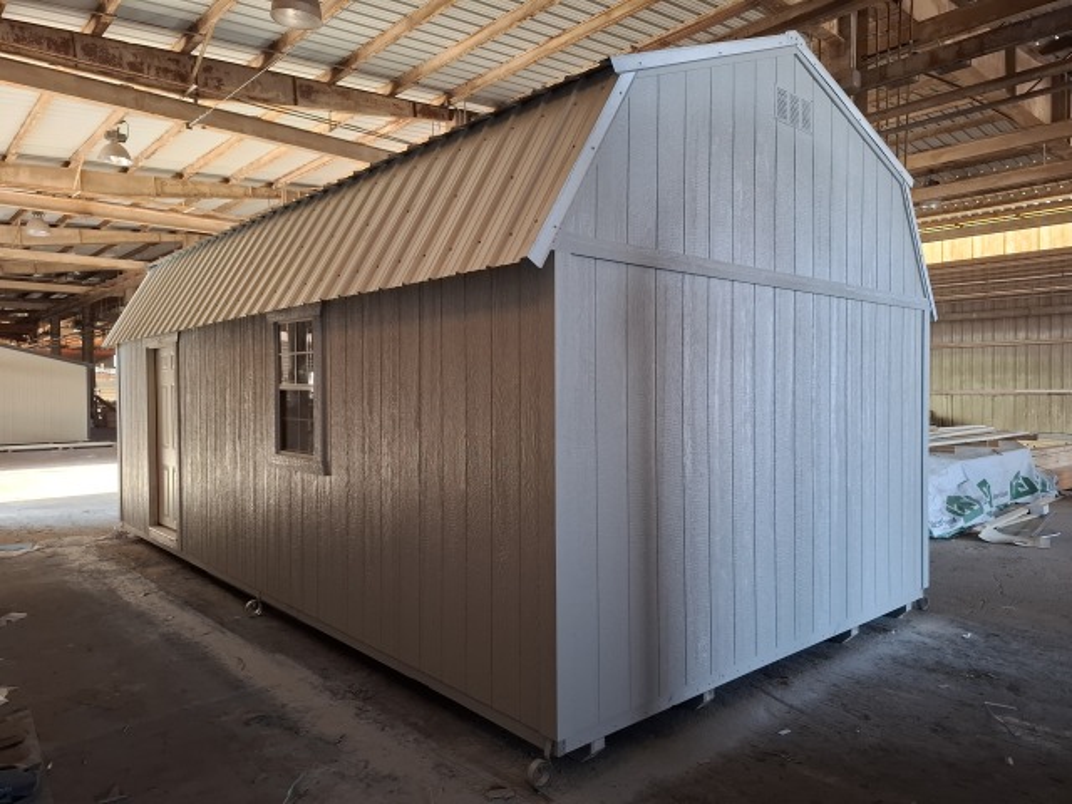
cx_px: 536
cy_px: 402
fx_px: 712
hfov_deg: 73.9
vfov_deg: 58.9
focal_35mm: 23
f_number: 1.8
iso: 320
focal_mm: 5.54
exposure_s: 1/50
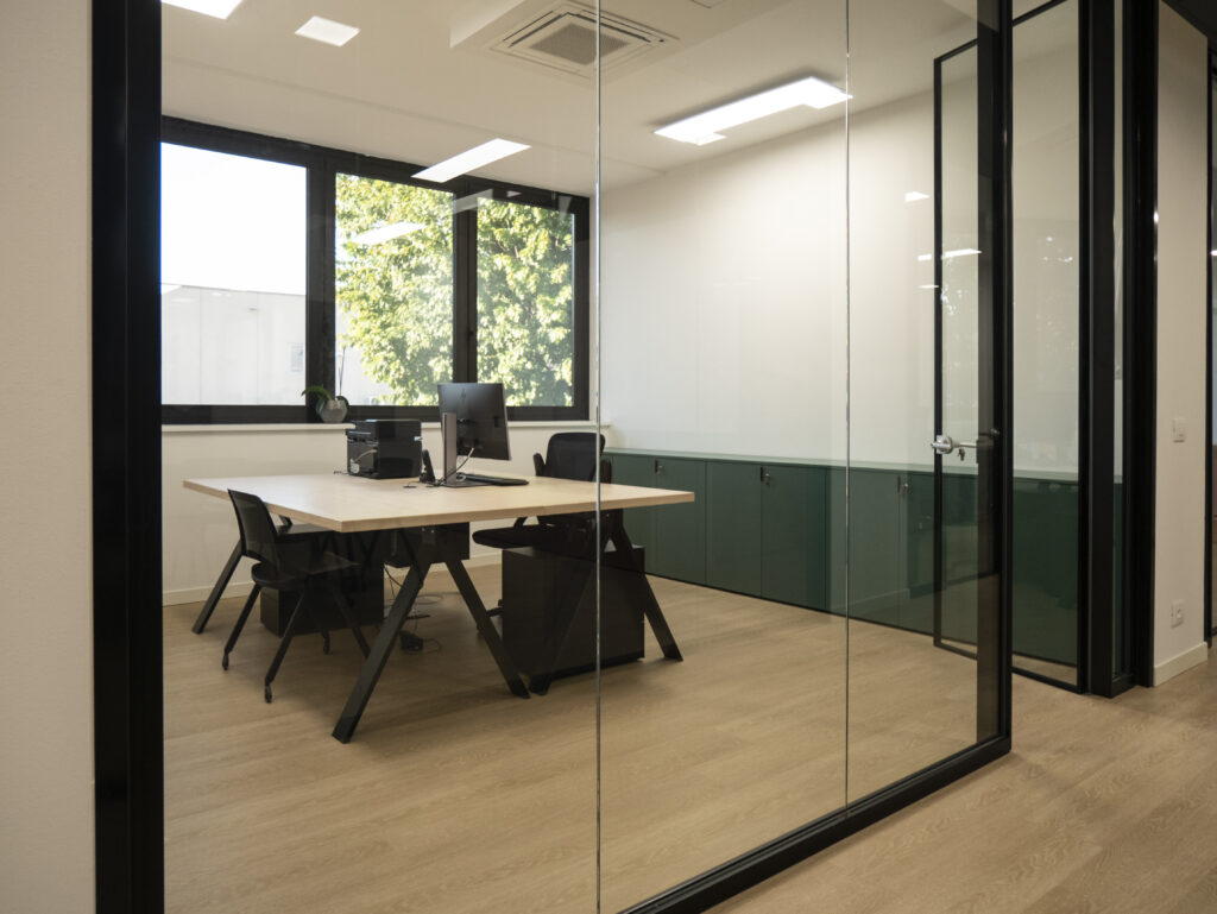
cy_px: 457
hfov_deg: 67.3
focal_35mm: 26
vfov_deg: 53.1
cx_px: 608
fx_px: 915
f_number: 3.5
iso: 400
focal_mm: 12
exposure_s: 1/50
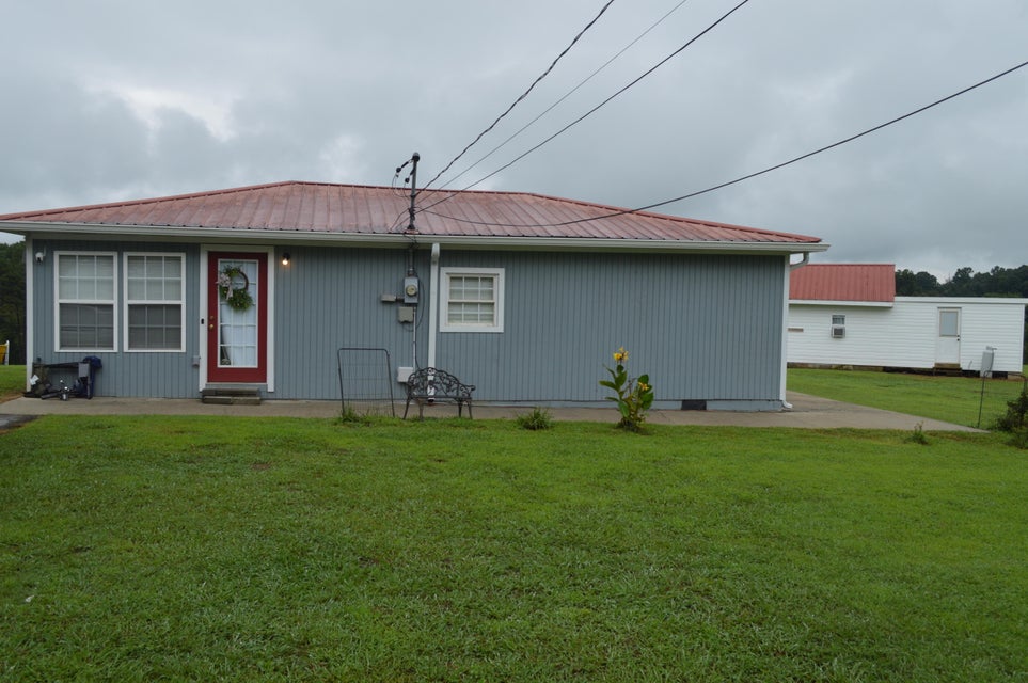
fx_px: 941
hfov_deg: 57.3
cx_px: 514
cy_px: 342
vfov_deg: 39.9
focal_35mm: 33
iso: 100
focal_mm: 22
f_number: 7.1
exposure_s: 1/200
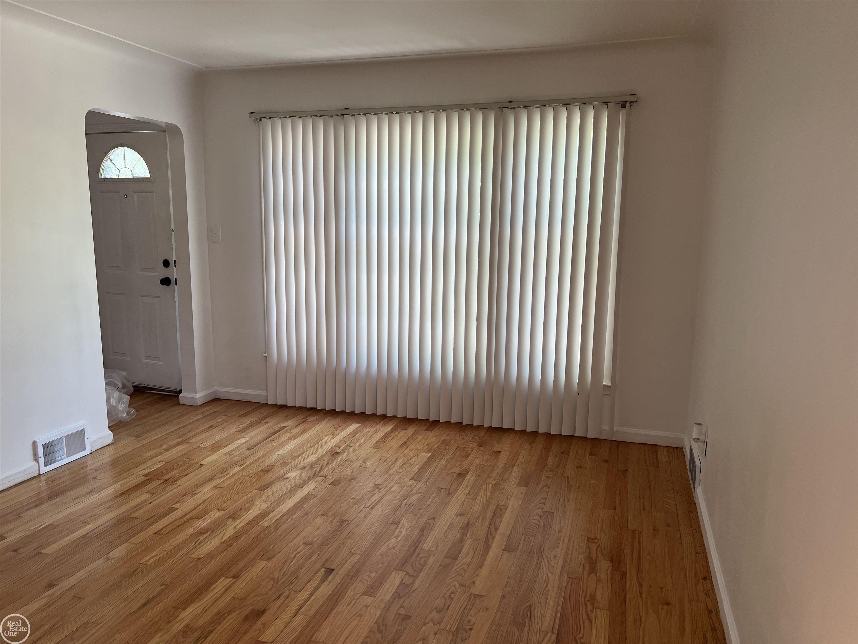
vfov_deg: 53.1
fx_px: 644
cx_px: 429
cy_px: 322
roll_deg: -0.7
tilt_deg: -9.4
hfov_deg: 67.3
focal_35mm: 26
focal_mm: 5.7
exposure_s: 1/121
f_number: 1.5
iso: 64
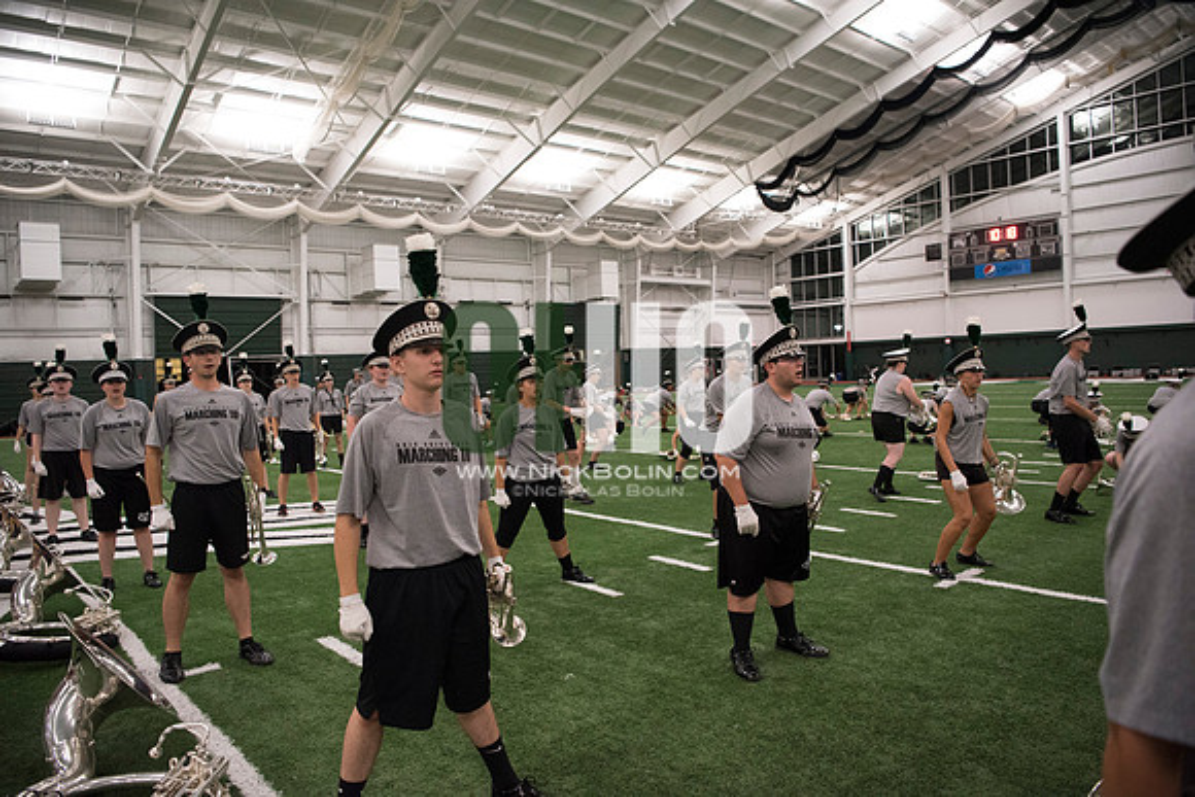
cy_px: 398
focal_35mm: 24
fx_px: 797
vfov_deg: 53.2
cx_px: 598
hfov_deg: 73.7
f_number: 3.2
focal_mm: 24
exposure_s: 1/320
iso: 3200
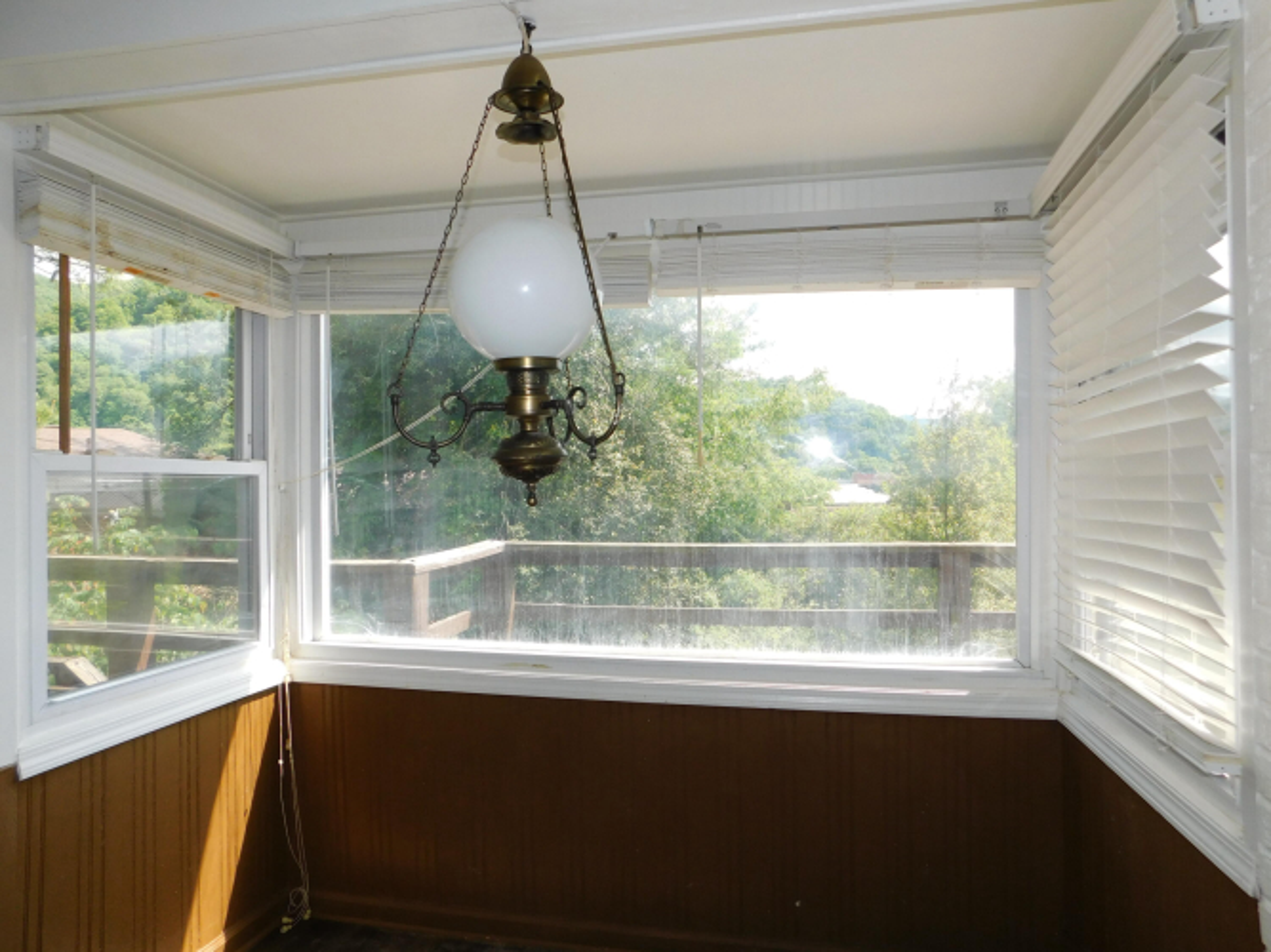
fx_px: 844
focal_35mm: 23
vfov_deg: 58.9
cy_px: 476
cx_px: 636
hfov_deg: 73.9
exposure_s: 1/400
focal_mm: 4
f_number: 3
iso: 125
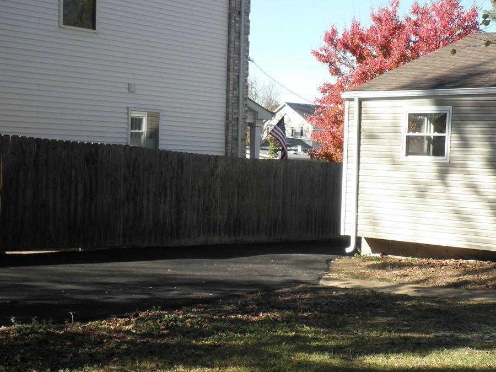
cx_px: 236
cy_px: 208
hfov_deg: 33.2
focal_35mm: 58
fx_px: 831
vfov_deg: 25.2
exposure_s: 1/250
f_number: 3.8
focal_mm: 9
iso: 64
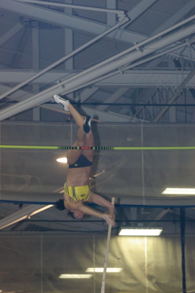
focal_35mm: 241
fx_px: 1959
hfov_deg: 5.7
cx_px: 97
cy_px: 146
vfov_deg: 8.5
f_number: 6.3
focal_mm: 160
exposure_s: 1/125
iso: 800
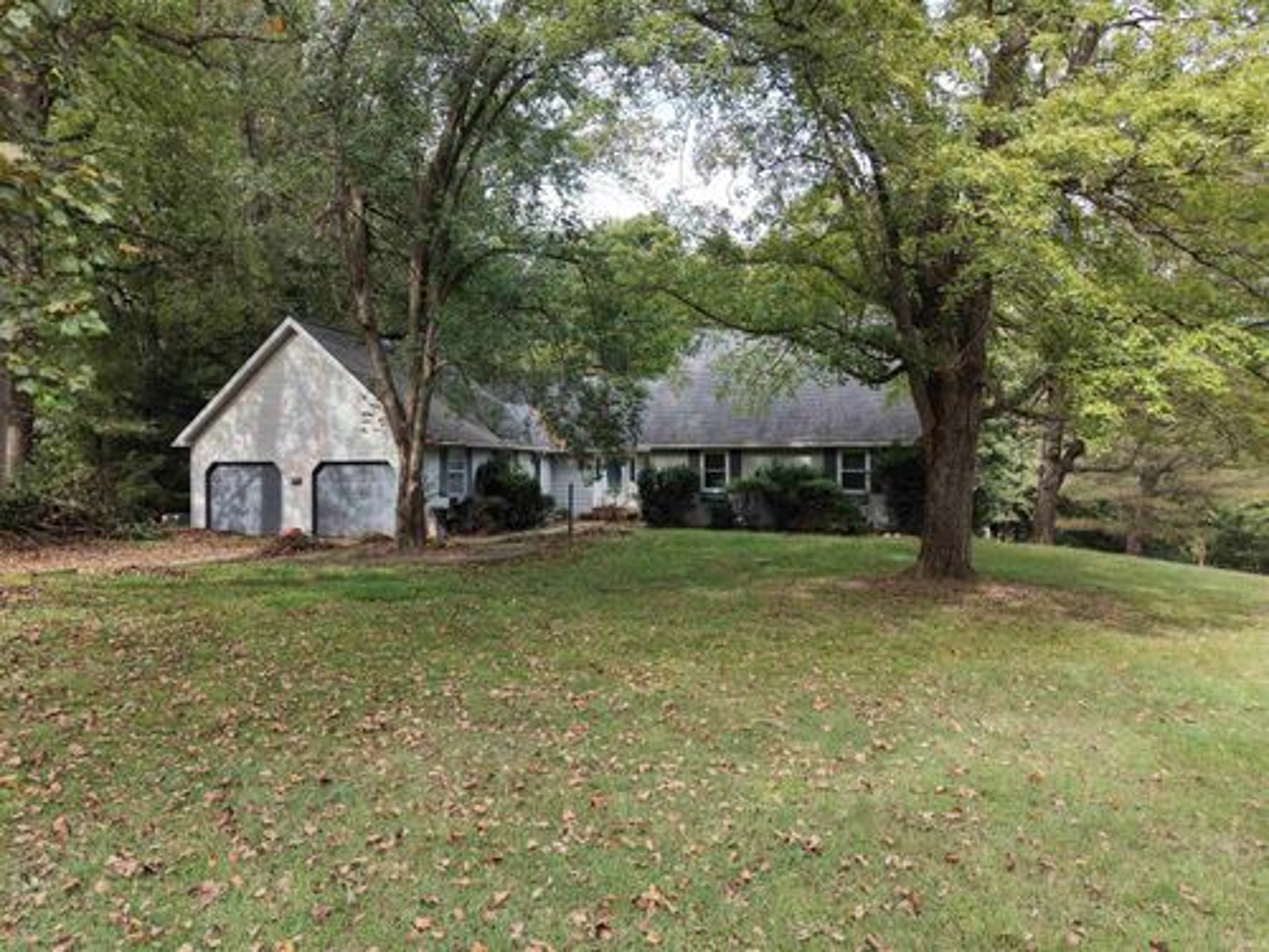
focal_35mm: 24
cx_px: 634
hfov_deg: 71.6
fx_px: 880
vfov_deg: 56.8
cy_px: 476
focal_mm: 8.67
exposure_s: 1/640
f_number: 1.8
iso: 280
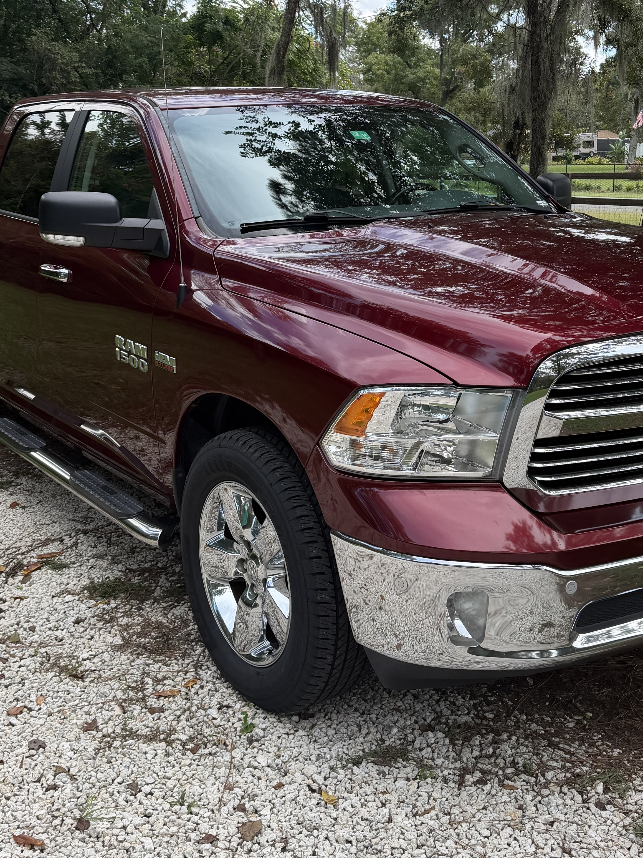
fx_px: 941
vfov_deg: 47.7
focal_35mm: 38
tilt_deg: -6.1
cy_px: 250
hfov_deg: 37.7
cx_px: 348
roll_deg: +0.2
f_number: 1.78
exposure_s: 1/1553
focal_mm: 6.76
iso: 100
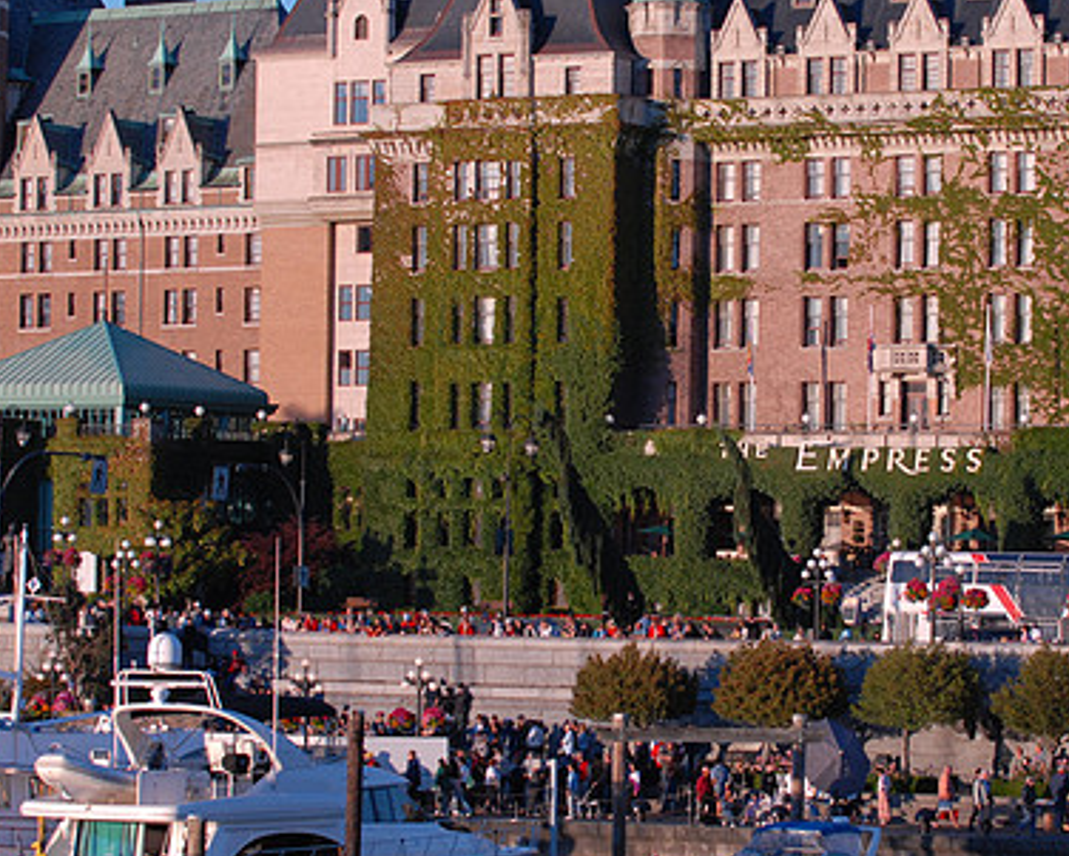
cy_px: 469
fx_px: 4810
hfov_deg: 12.7
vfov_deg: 10.2
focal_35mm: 152
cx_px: 694
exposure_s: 1/250
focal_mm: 70
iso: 200
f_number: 8
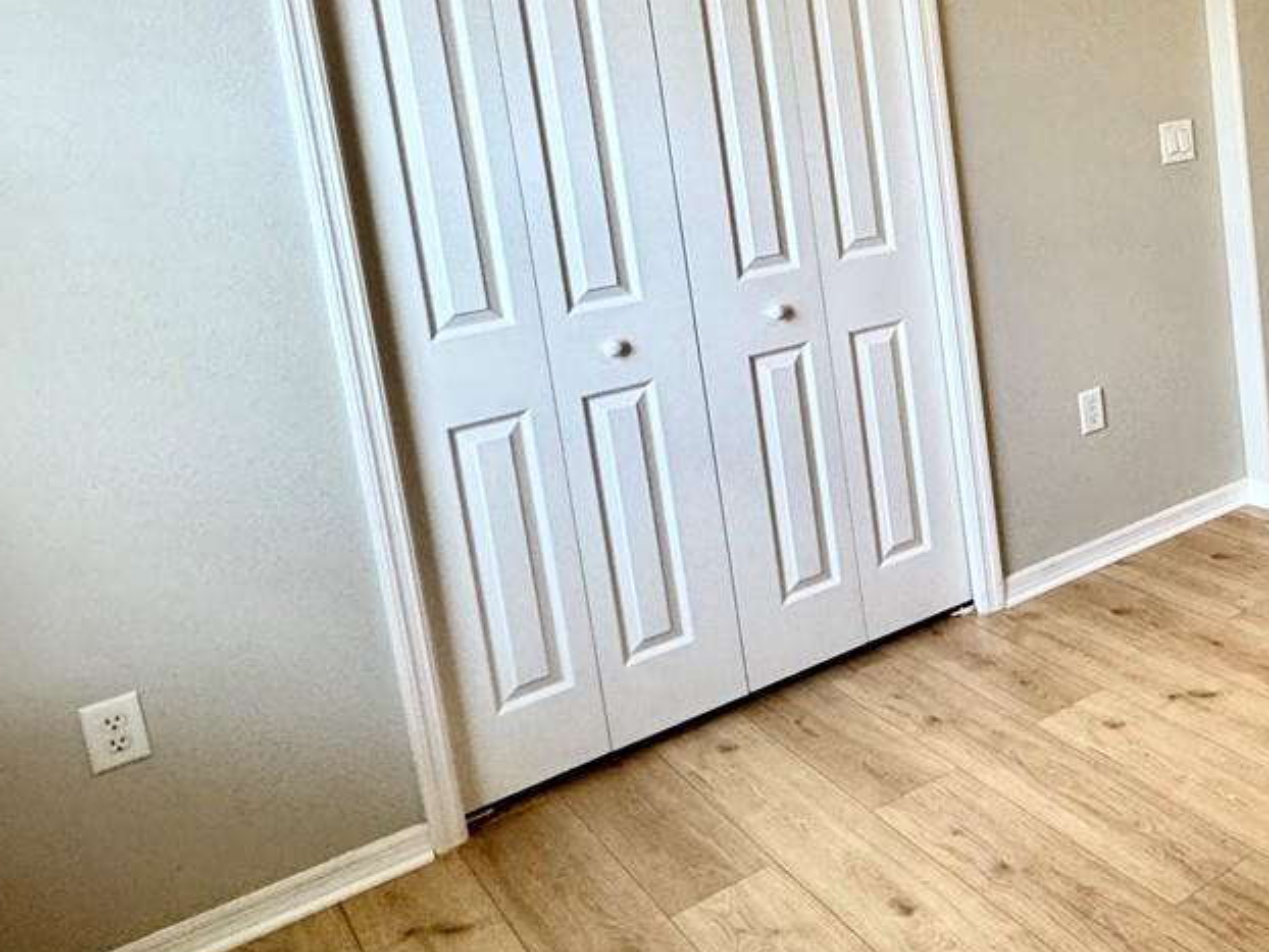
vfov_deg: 38.4
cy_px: 210
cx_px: 1306
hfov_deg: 43.1
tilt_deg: -10.2
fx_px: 1320
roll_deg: +4.6
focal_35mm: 36
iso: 200
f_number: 2.2
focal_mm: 2.22
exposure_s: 1/120
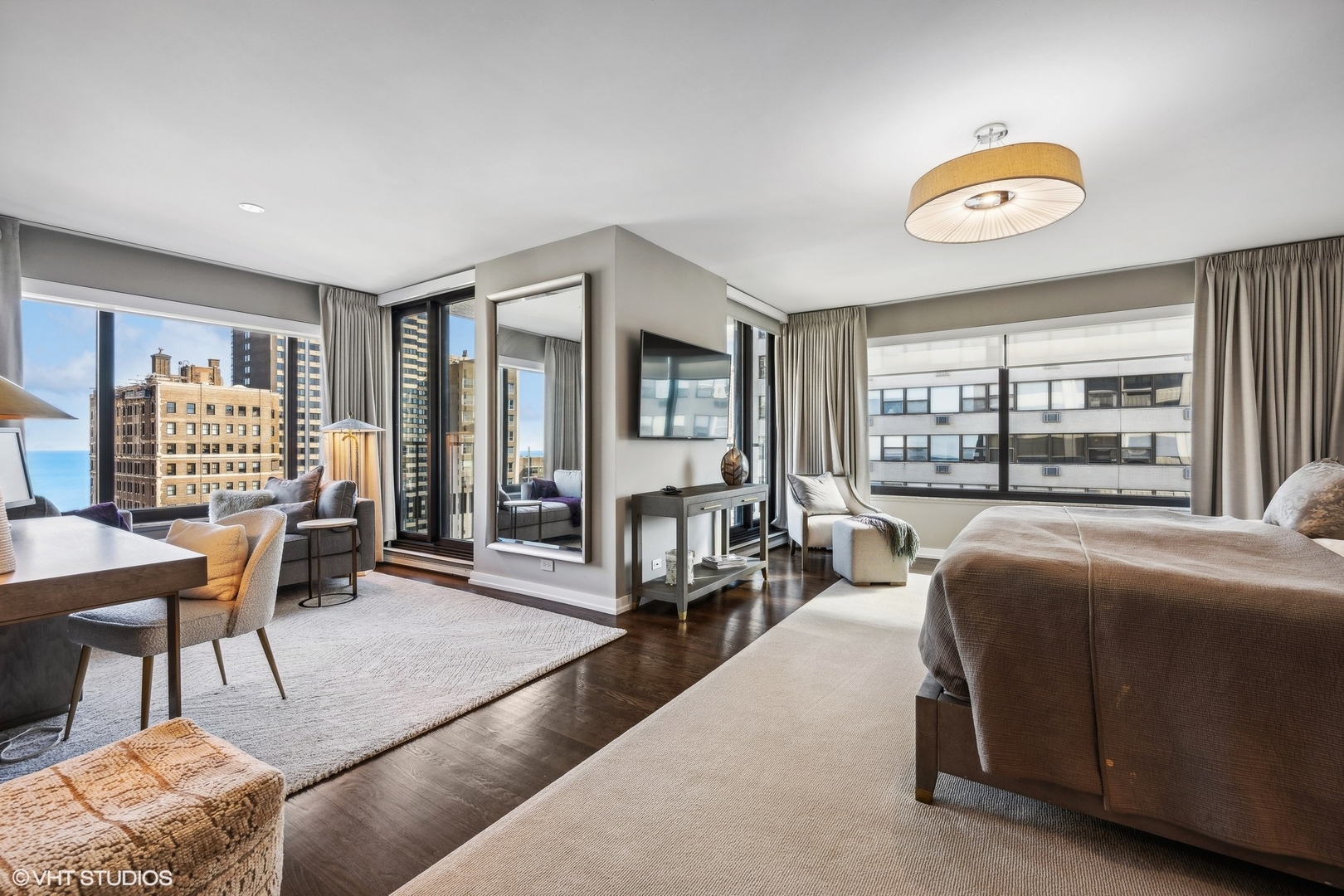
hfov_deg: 104.3
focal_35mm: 14
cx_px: 672
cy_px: 448
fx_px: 523
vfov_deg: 81.2
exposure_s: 1/8
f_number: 9.5
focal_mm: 14
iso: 200
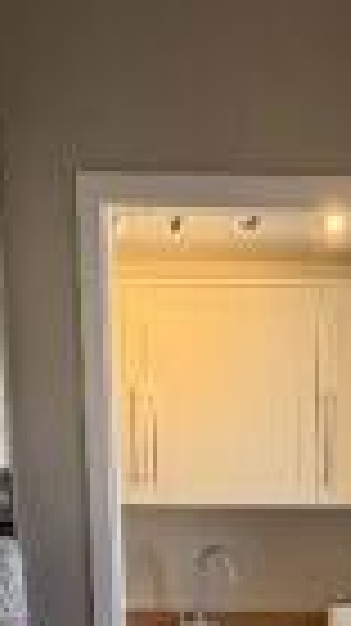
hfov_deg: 18.6
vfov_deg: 27.6
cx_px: 281
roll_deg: -0.1
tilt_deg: -15.7
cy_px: 804
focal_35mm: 64
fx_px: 1061
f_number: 2.2
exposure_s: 1/99
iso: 80
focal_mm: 2.22
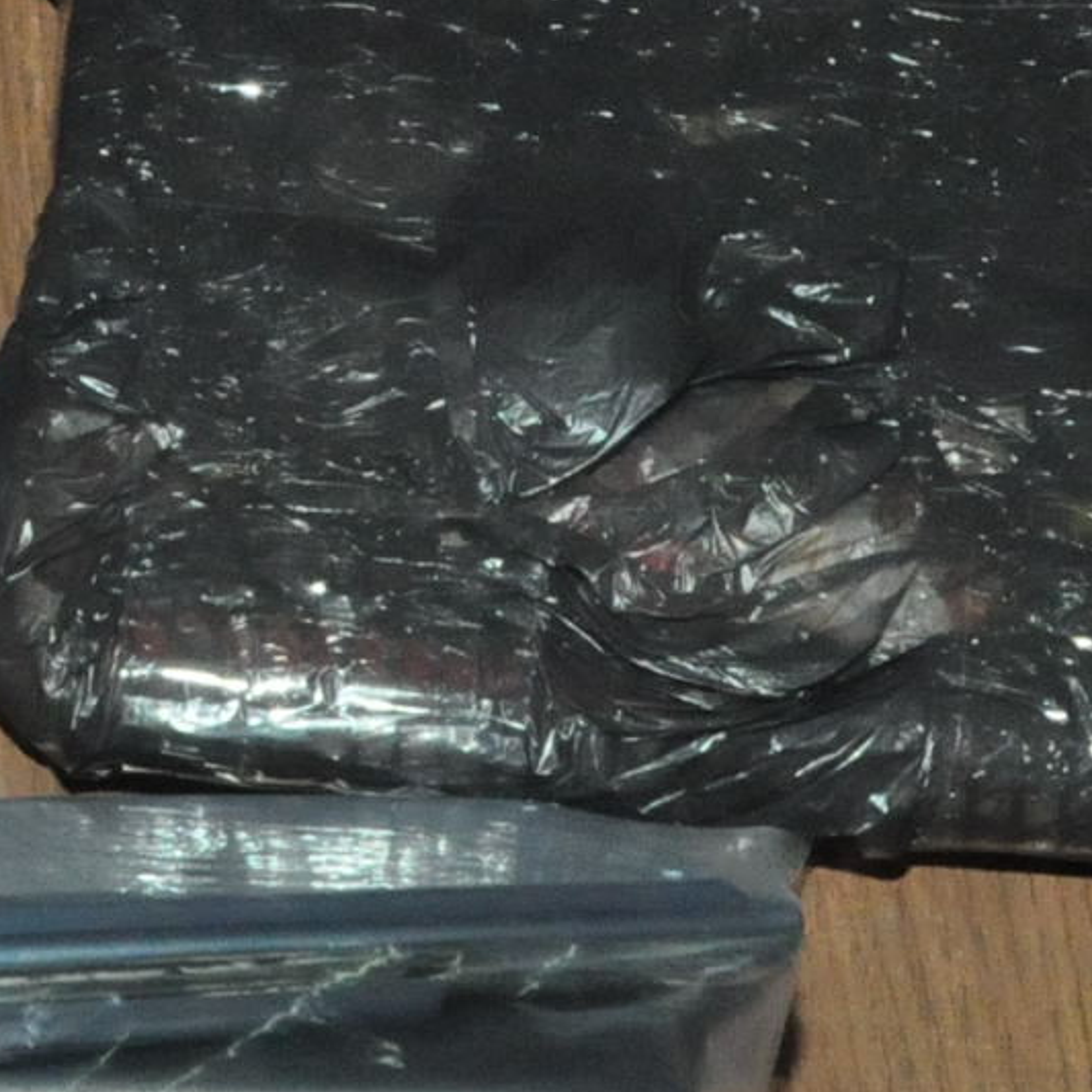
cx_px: 80
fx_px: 4390
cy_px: 557
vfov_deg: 14.2
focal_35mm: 123
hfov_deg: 14.0
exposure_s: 1/200
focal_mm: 24
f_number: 14
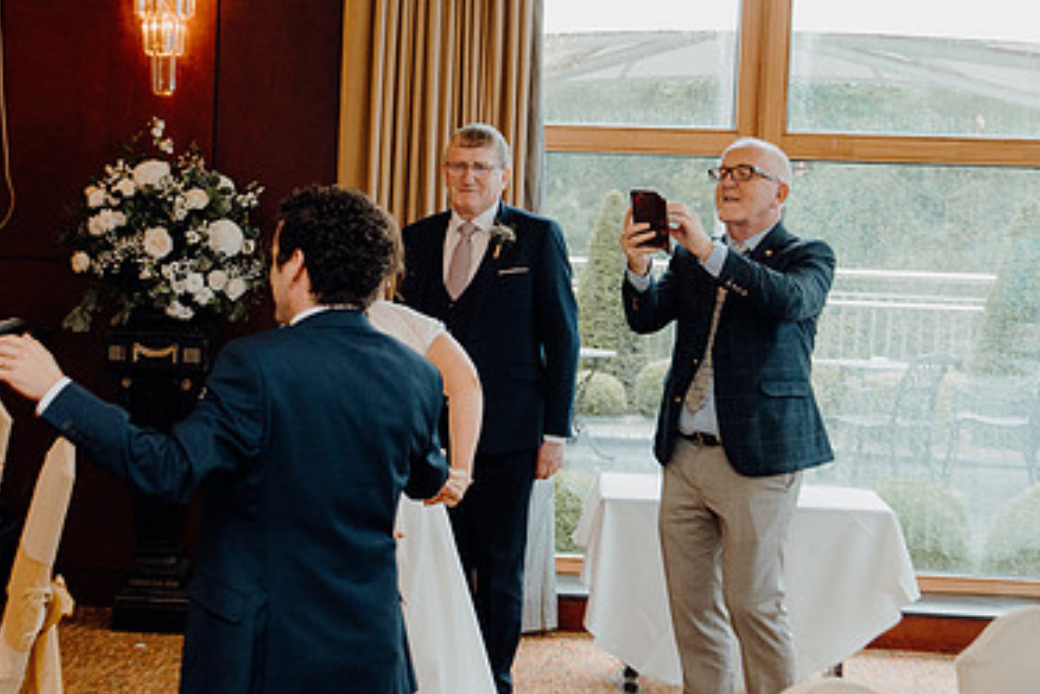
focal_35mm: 70
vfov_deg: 19.5
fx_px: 2023
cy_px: 344
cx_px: 273
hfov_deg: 28.5
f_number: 2.8
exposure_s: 1/200
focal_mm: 30
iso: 1250
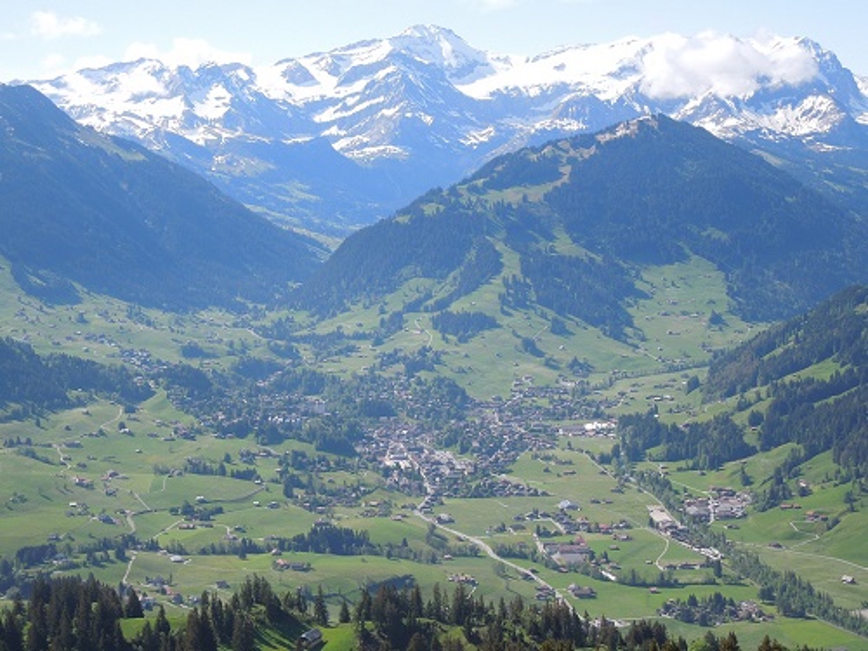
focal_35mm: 61
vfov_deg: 24.0
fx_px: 1530
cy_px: 326
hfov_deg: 31.7
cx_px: 434
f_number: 4.3
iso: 100
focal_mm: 11
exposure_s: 1/400
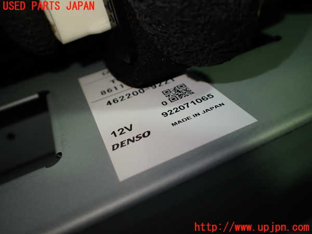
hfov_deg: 60.0
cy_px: 117
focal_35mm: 30
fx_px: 270
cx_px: 156
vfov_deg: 46.8
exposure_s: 1/160
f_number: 2.3
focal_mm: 5.4
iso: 100
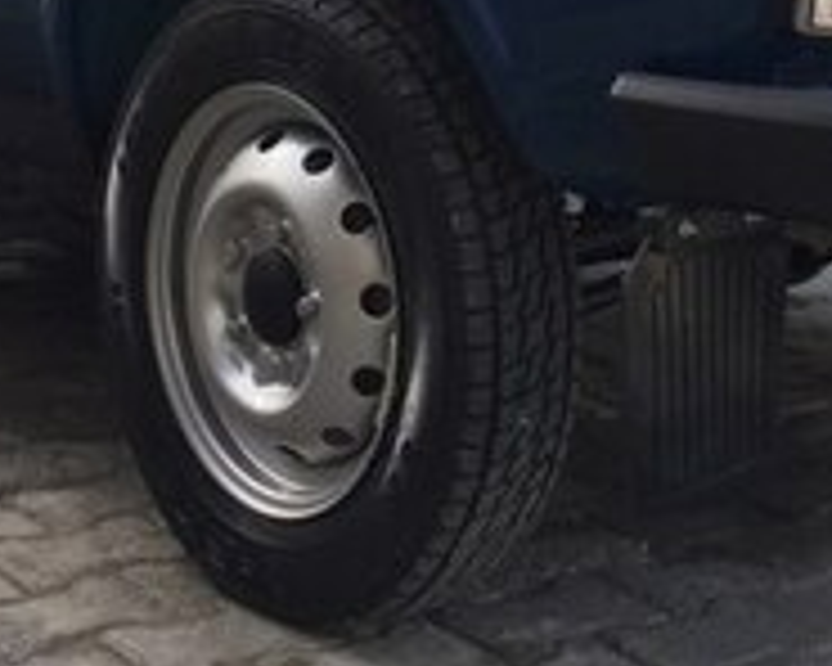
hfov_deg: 18.9
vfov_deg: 14.3
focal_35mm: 101
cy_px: -304
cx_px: 621
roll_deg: -1.6
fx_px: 2487
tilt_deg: -1.2
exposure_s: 1/222
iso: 32
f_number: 2.2
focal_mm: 4.15
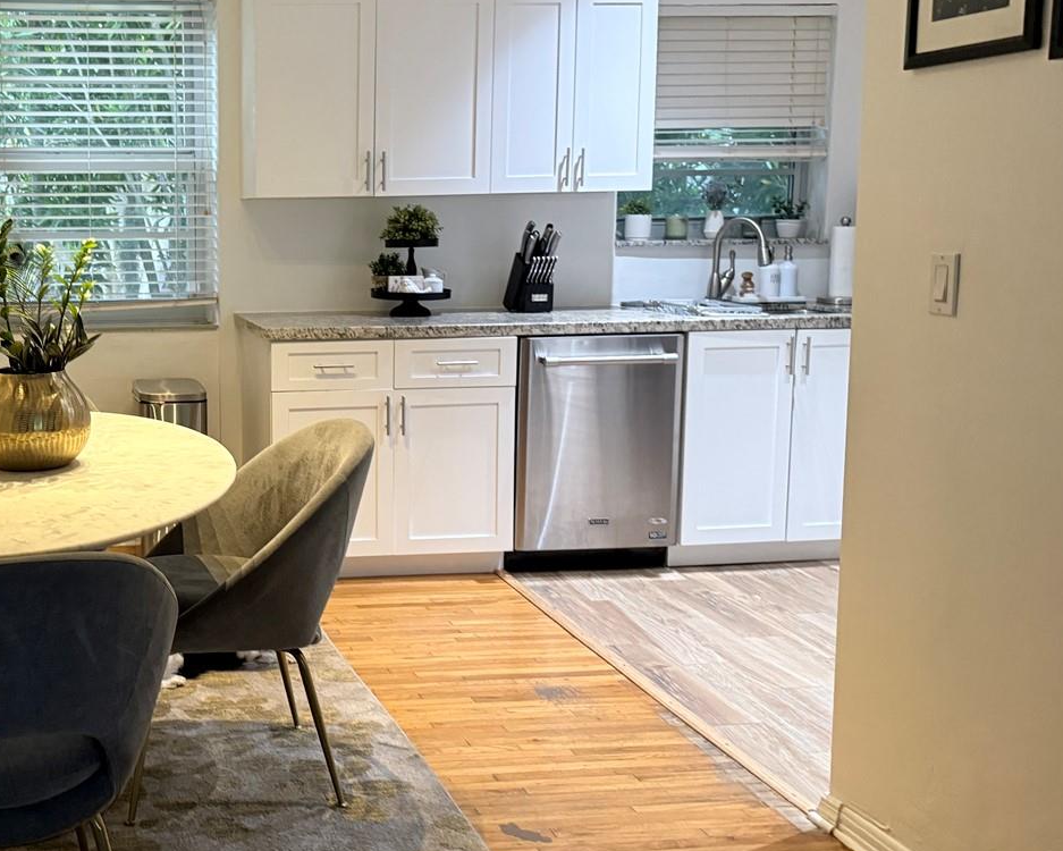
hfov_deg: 43.1
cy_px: 365
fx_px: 1259
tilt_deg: -7.0
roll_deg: +1.0
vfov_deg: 37.3
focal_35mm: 40
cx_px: 171
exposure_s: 1/60
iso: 500
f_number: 1.78
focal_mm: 6.76
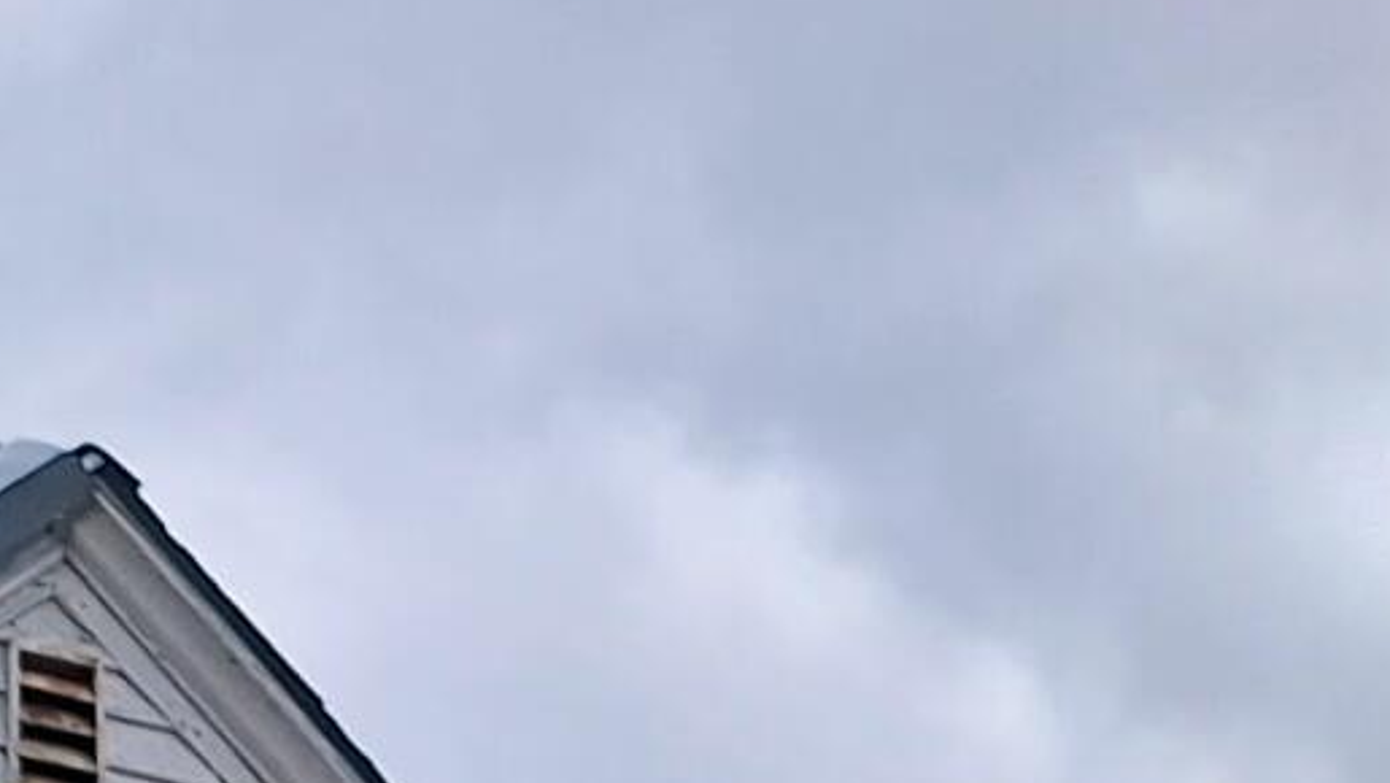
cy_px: 2908
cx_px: -1223
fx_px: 5383
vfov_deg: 6.8
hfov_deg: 13.1
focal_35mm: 146
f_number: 1.8
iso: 40
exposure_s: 1/4049
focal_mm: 5.54
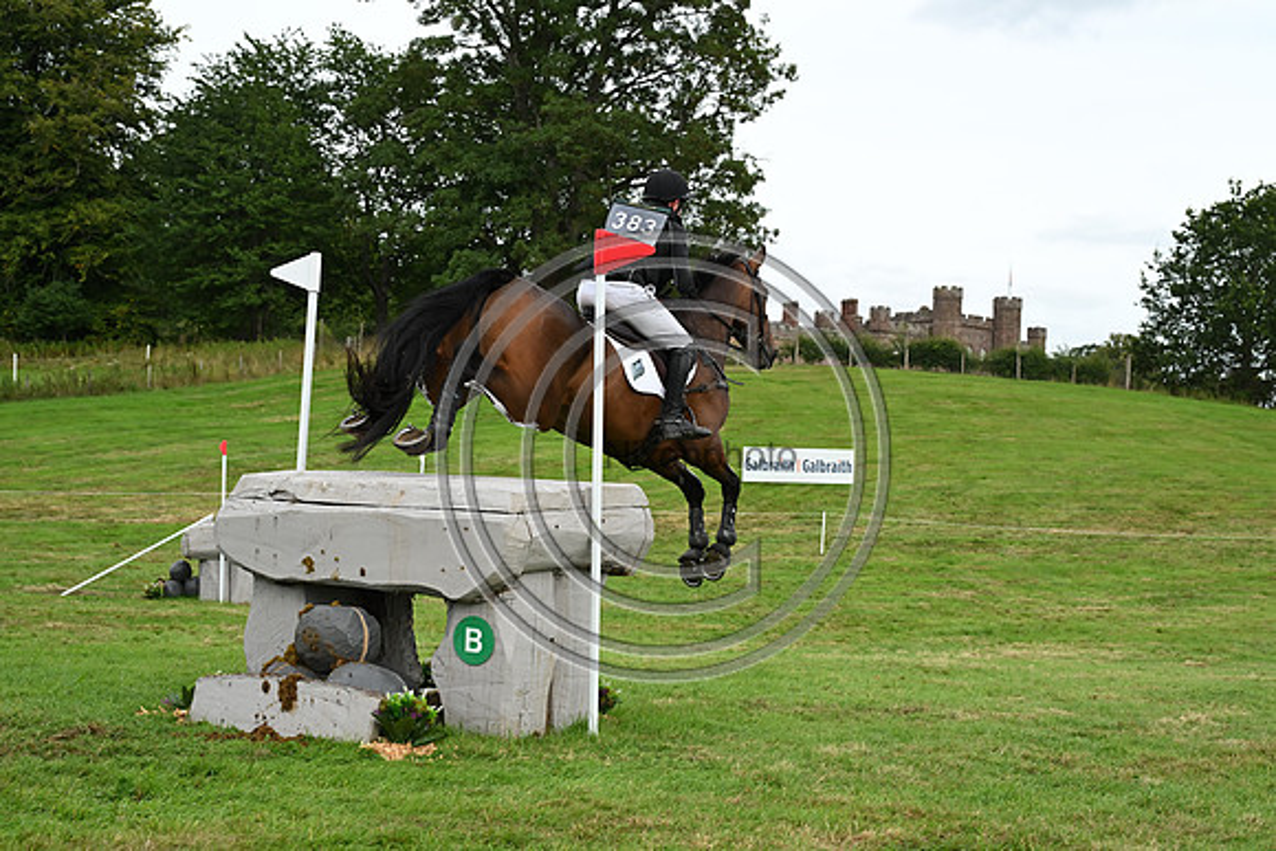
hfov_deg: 41.1
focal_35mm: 48
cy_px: 426
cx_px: 638
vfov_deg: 28.1
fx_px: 1702
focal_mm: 48
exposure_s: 1/1250
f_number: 5.6
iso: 800
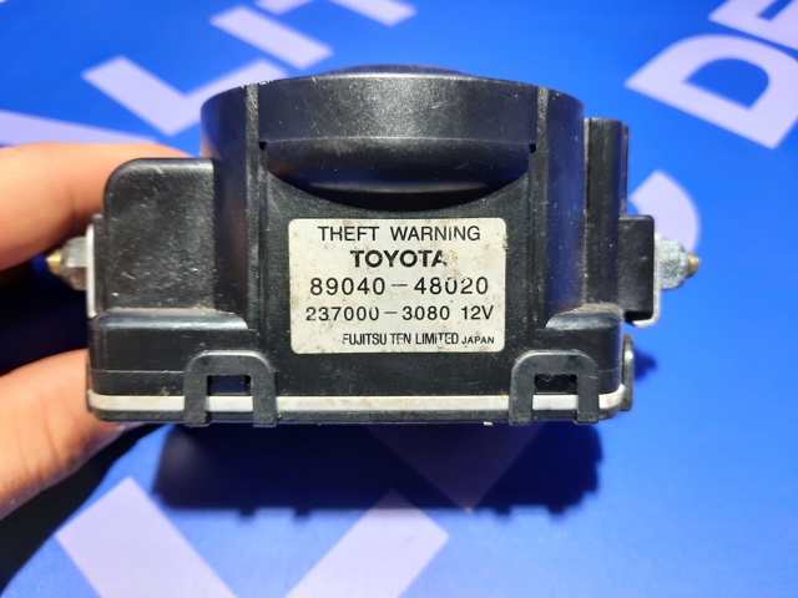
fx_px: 576
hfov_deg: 69.4
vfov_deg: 54.9
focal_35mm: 25
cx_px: 399
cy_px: 299
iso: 80
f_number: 2
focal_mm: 4.6
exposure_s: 1/50
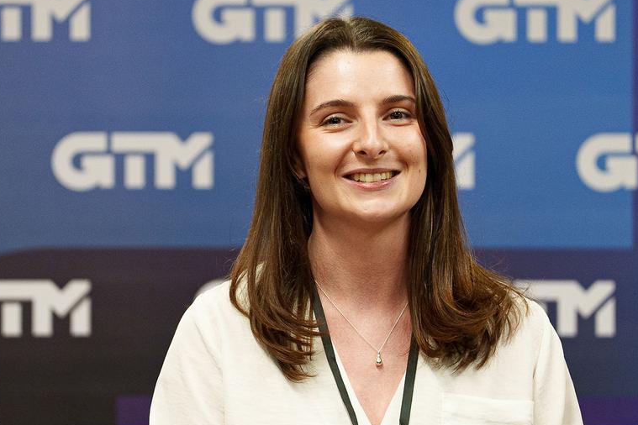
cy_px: 208
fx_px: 7248
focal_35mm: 409
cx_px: 309
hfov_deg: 5.0
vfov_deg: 3.4
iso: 1600
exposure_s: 1/200
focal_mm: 200
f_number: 2.8
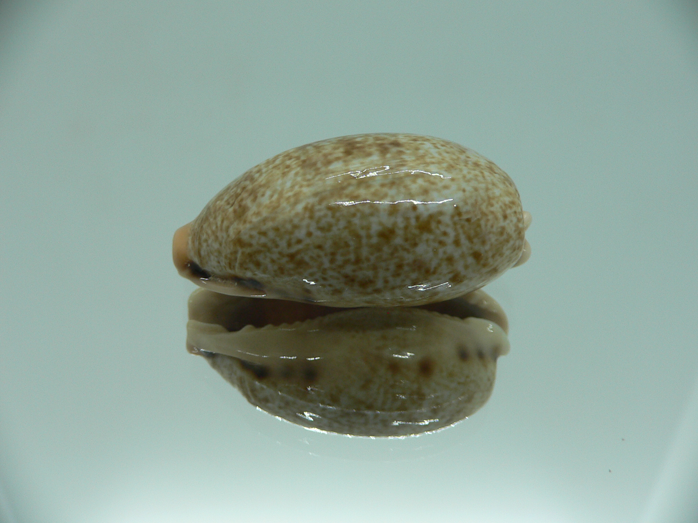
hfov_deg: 52.6
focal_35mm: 35
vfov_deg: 40.7
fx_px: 706
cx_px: 349
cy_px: 262
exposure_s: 1/60
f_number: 2.8
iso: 80
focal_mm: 4.6
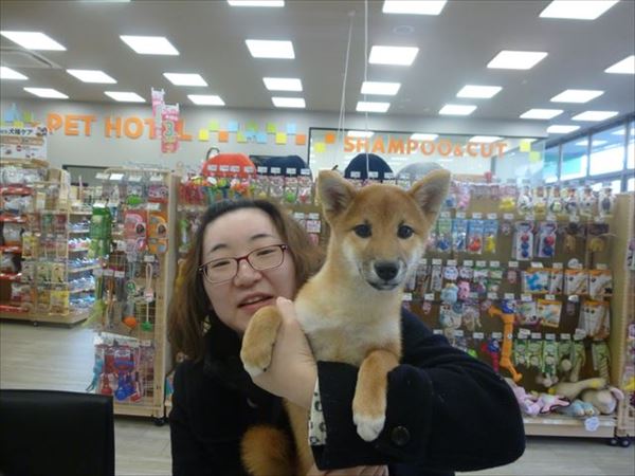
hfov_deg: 69.4
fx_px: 459
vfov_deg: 54.9
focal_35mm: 25
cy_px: 238
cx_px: 318
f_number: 3.1
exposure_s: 1/60
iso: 200
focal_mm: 4.5
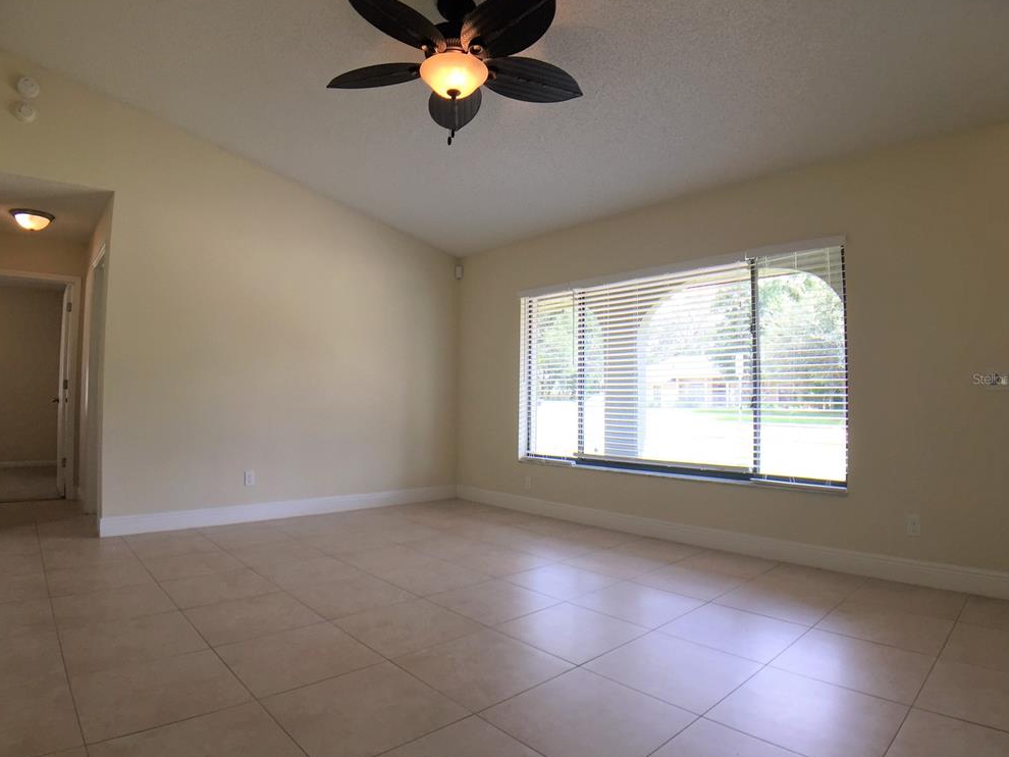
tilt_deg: +2.3
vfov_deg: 46.8
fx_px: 874
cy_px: 378
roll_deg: -1.0
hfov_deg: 60.0
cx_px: 513
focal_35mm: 30
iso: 32
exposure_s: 1/120
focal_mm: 4.15
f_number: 2.2
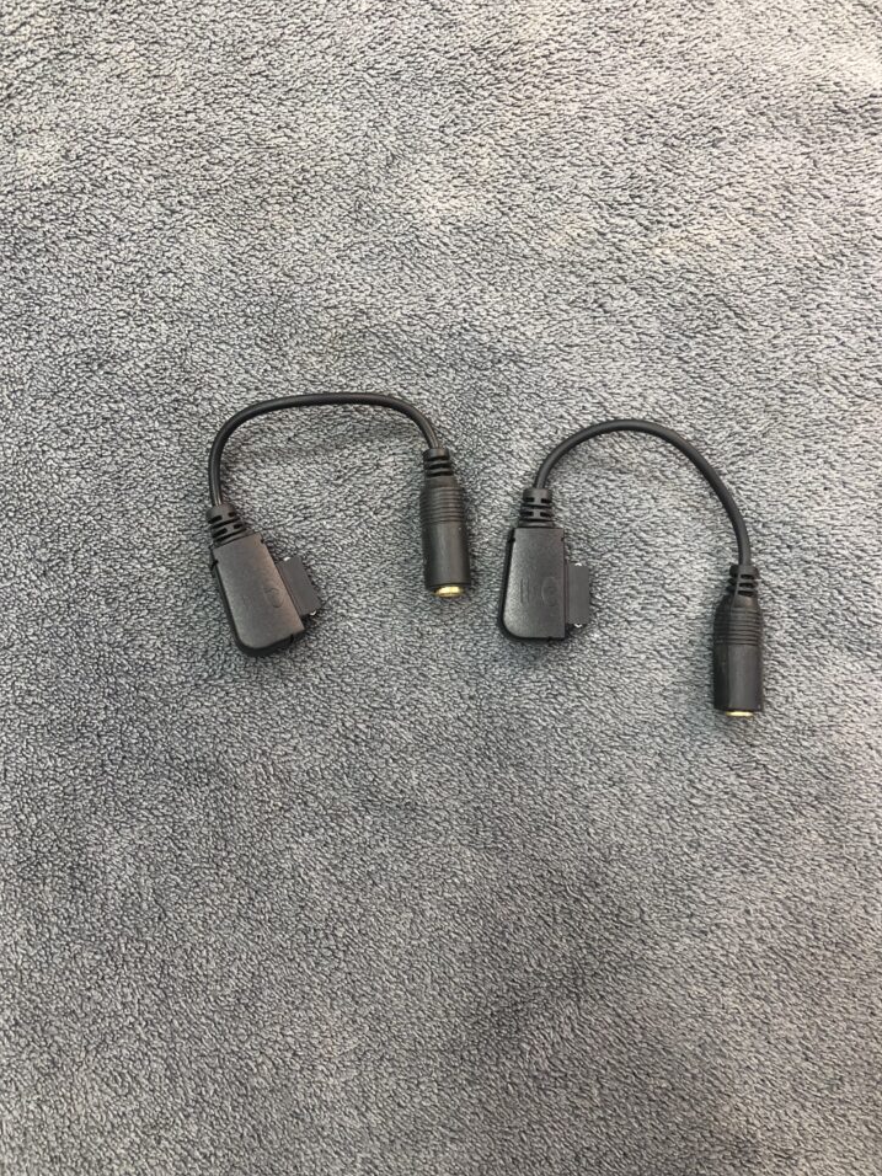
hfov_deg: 46.8
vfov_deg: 59.9
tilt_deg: -83.5
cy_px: 547
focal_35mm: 30
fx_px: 1019
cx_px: 431
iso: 32
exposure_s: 1/33
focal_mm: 4
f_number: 1.8
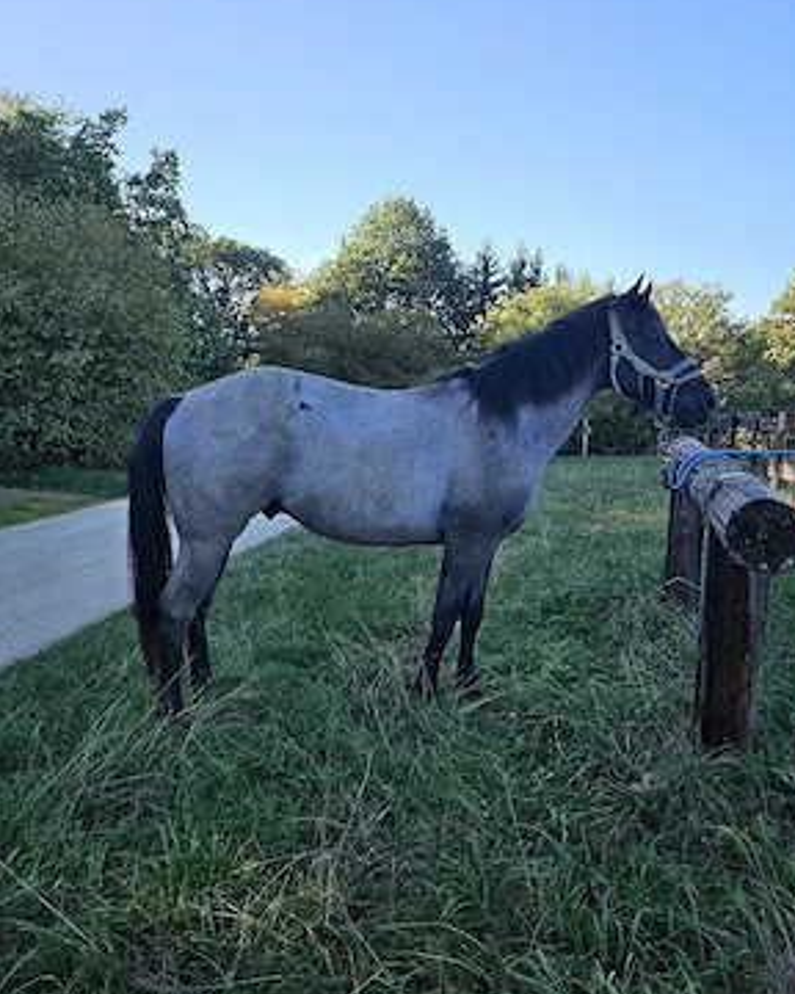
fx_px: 765
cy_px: 467
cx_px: 409
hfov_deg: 54.9
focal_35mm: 26
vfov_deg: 66.0
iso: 100
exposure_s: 1/2000
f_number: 1.8
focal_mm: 5
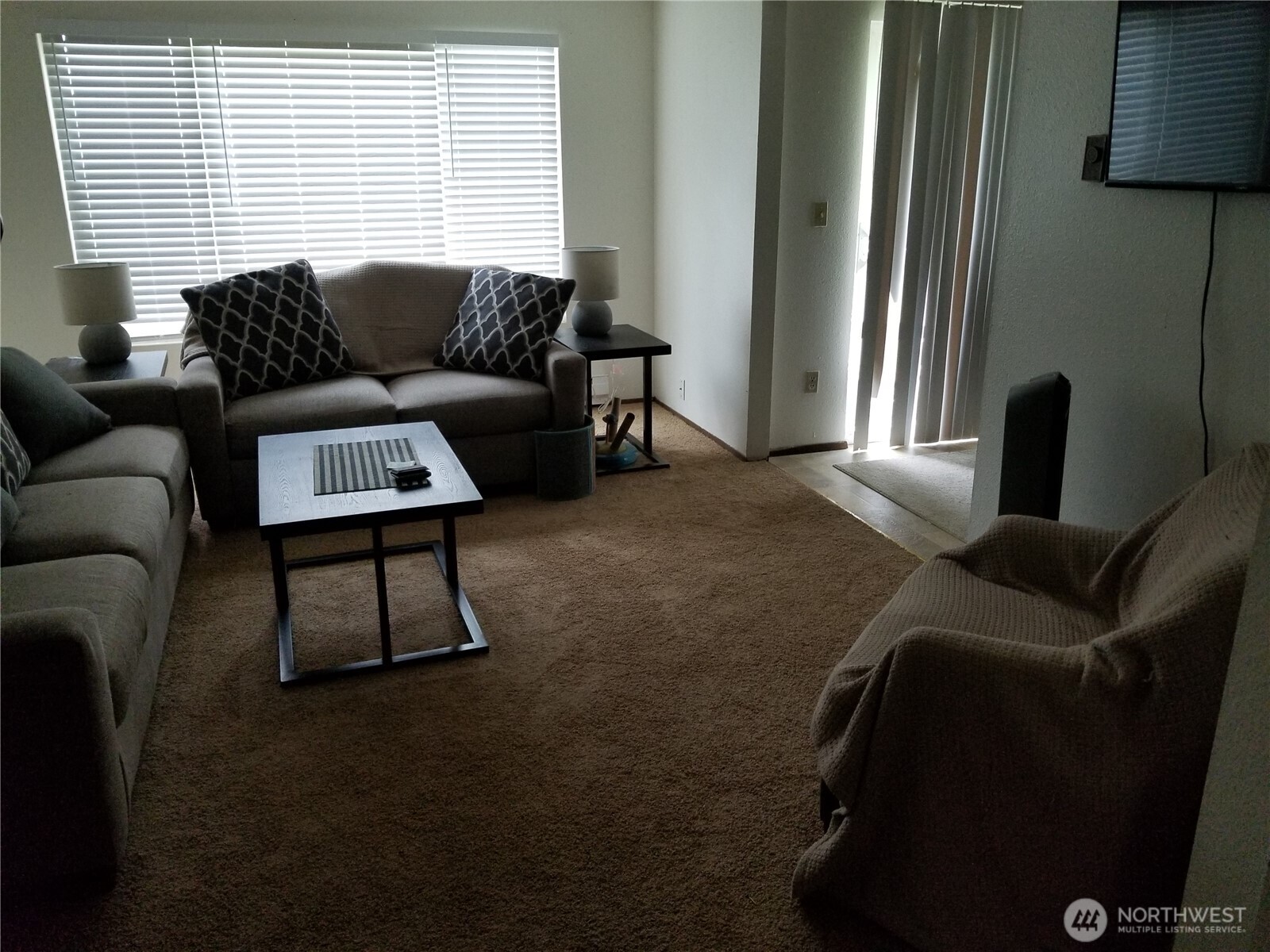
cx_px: 635
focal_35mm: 26
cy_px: 476
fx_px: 954
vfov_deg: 53.1
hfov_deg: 67.3
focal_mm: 4.3
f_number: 1.7
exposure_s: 1/33
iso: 250
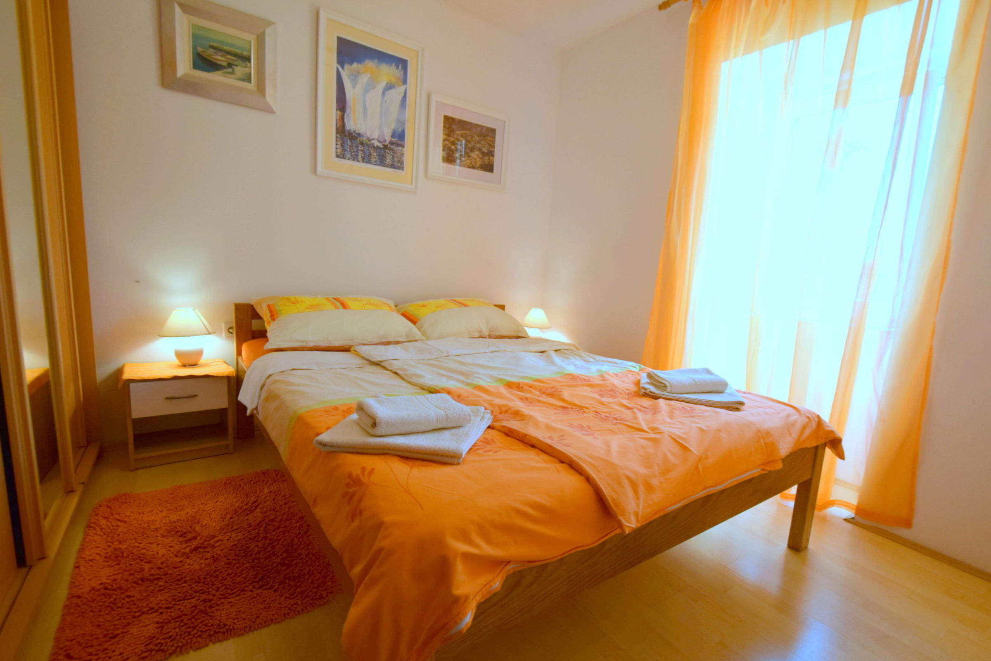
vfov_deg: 77.3
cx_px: 496
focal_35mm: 15
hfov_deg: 100.4
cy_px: 330
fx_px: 413
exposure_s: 1/125
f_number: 5.6
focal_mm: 10
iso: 400
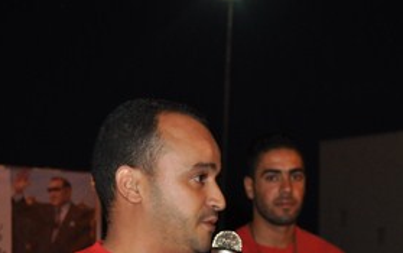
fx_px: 1077
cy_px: 261
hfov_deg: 21.0
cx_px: 303
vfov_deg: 13.2
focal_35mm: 98
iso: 800
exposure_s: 1/60
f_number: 4
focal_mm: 28
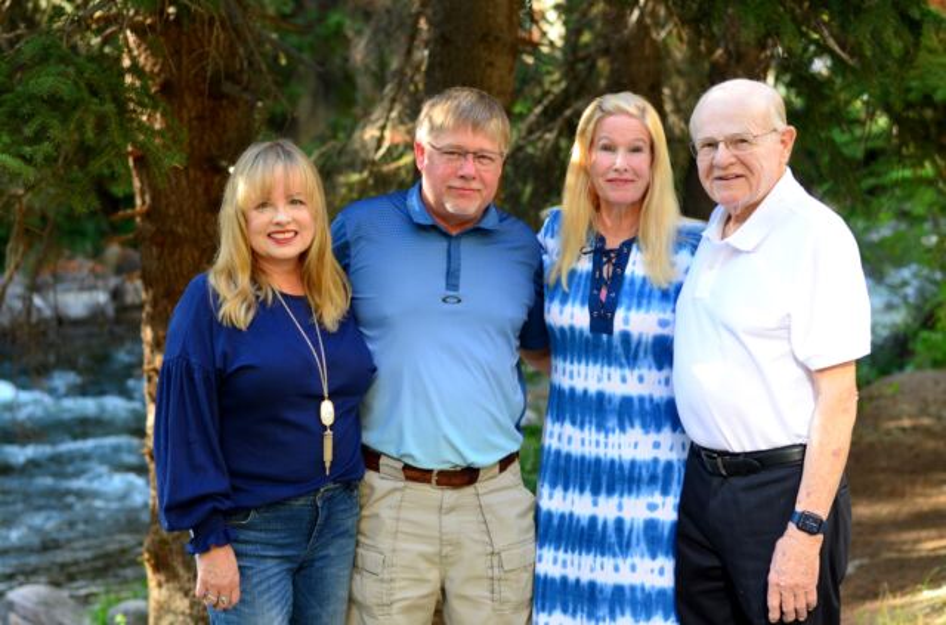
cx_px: 473
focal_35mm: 75
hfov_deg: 27.1
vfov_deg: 18.1
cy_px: 312
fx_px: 1965
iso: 100
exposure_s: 1/125
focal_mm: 50
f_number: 2.8
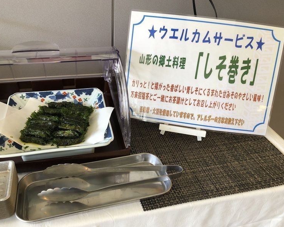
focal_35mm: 30
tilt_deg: -34.0
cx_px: 129
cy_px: 113
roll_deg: -2.6
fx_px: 252
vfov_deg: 48.5
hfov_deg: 58.7
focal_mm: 3.99
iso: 40
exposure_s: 1/33
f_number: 1.8
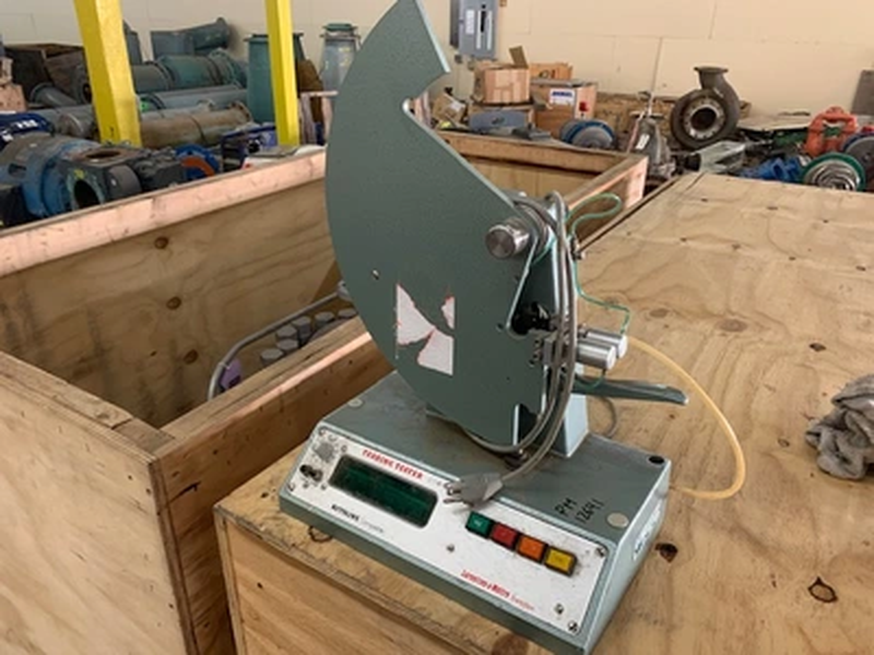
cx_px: 437
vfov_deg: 53.1
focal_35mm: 26
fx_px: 656
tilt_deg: -26.8
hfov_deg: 67.3
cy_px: 328
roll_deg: -0.4
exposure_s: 1/60
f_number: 1.8
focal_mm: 4.25
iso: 250
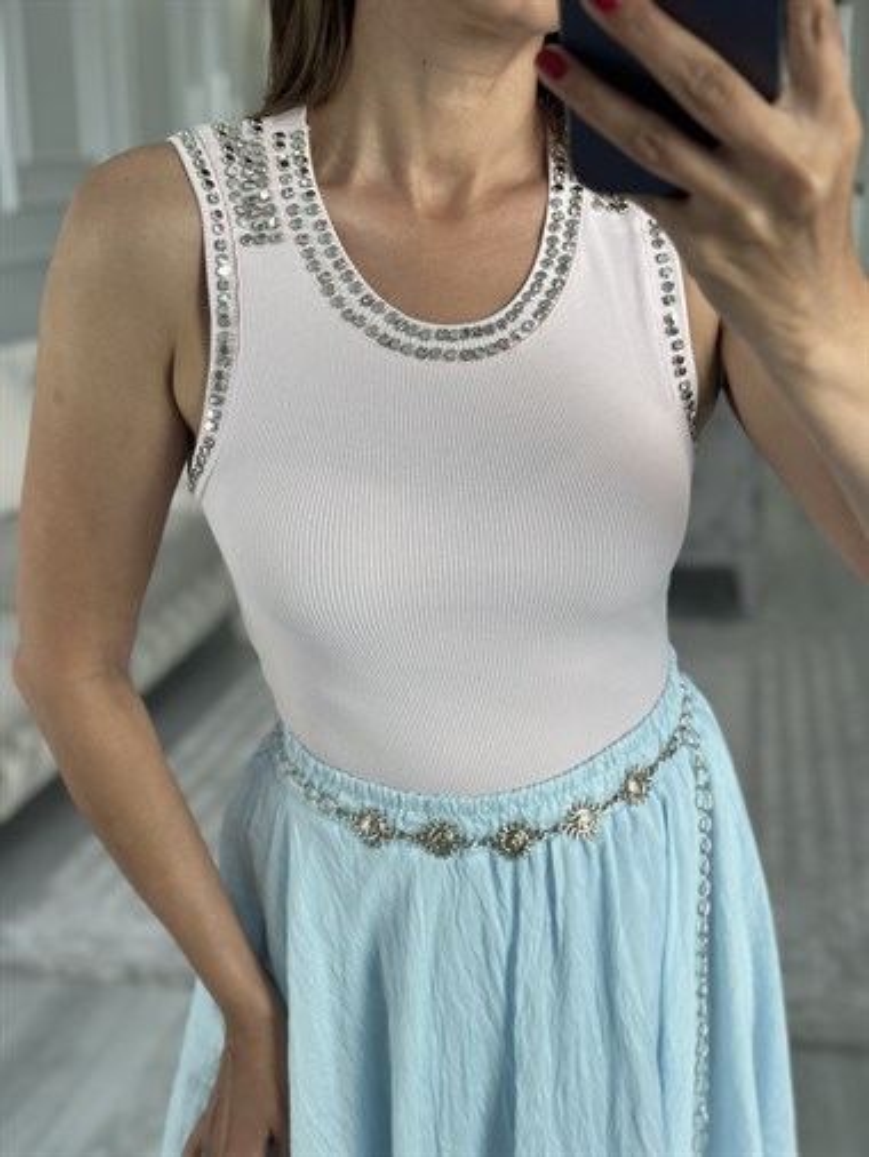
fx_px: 1605
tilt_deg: -31.5
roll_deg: +2.7
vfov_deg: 39.6
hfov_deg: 30.3
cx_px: 434
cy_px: 578
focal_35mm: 48
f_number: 1.78
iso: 160
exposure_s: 1/60
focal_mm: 6.86
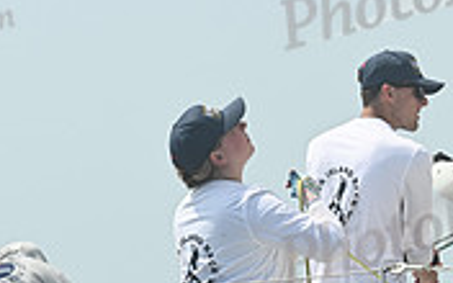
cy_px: 391
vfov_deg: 3.0
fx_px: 5395
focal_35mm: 437
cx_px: 148
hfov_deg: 4.8
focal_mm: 130
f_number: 8
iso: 320
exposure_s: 1/1250
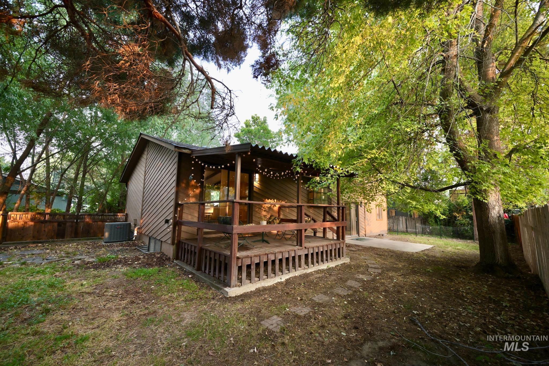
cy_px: 183
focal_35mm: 14
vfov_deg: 81.2
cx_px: 274
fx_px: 214
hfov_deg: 104.2
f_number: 7.1
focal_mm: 14
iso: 1250
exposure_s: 1/160
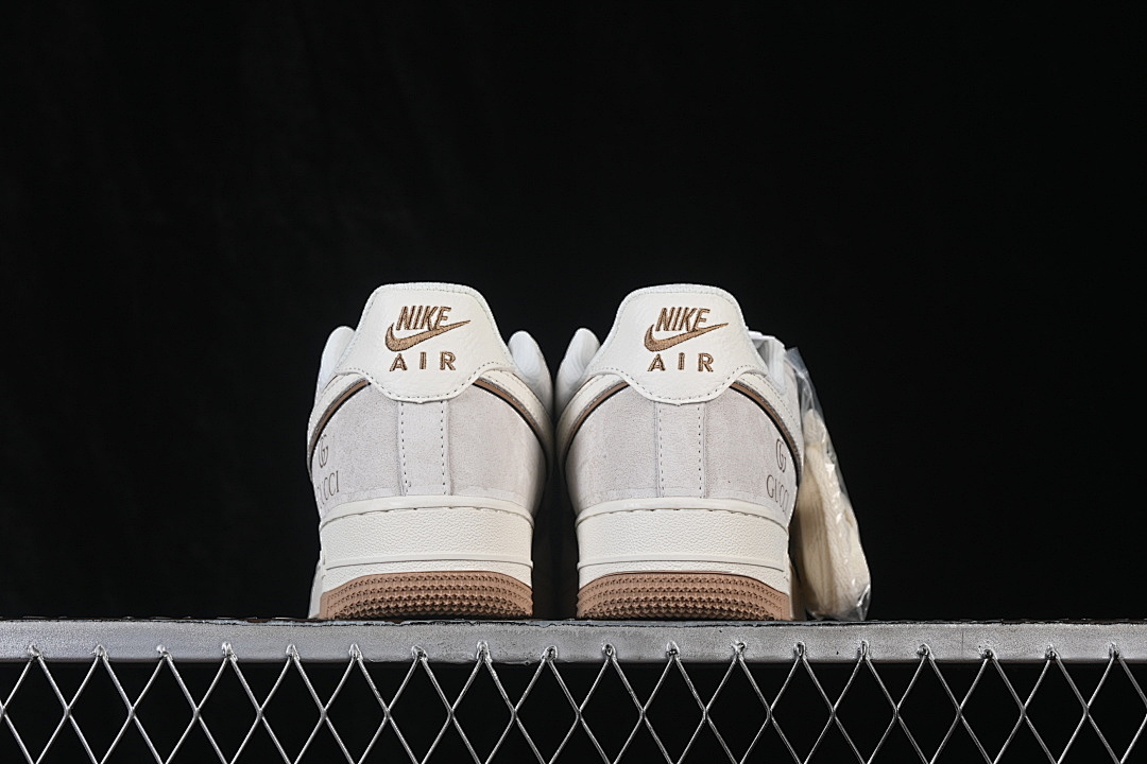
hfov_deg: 27.0
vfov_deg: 18.2
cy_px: 382
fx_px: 2389
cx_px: 574
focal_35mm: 75
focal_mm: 50
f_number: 8
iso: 160
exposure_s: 1/80
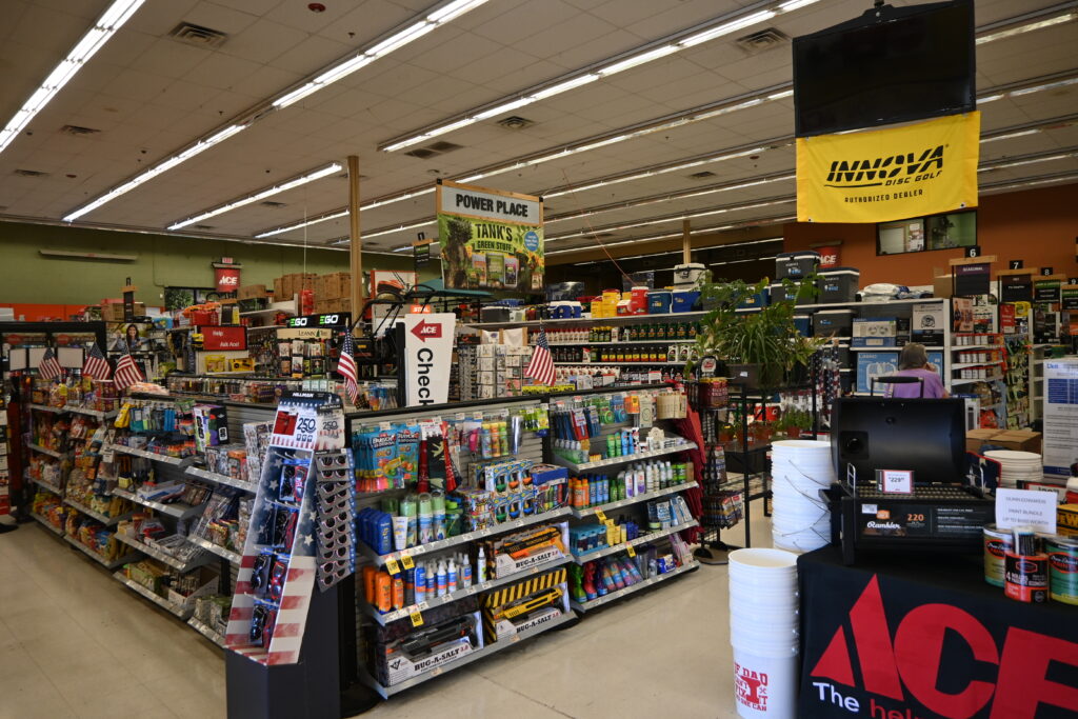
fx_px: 719
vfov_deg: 53.1
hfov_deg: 73.7
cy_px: 360
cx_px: 539
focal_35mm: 24
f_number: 3.5
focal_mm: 16
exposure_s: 1/200
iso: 400
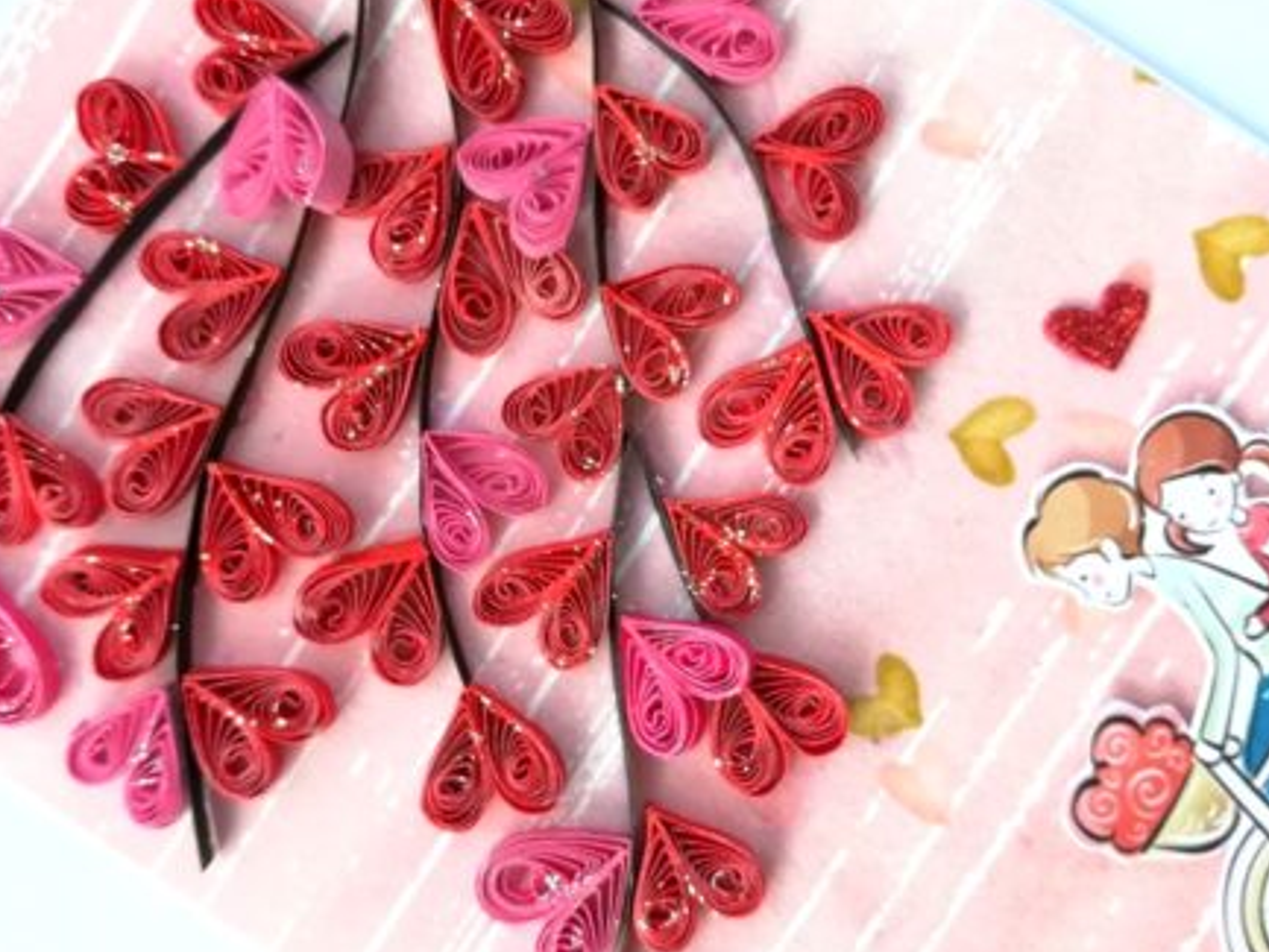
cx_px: 656
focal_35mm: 36
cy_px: 454
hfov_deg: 51.3
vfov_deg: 39.7
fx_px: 1320
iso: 50
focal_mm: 3.83
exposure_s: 1/360
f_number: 2.2
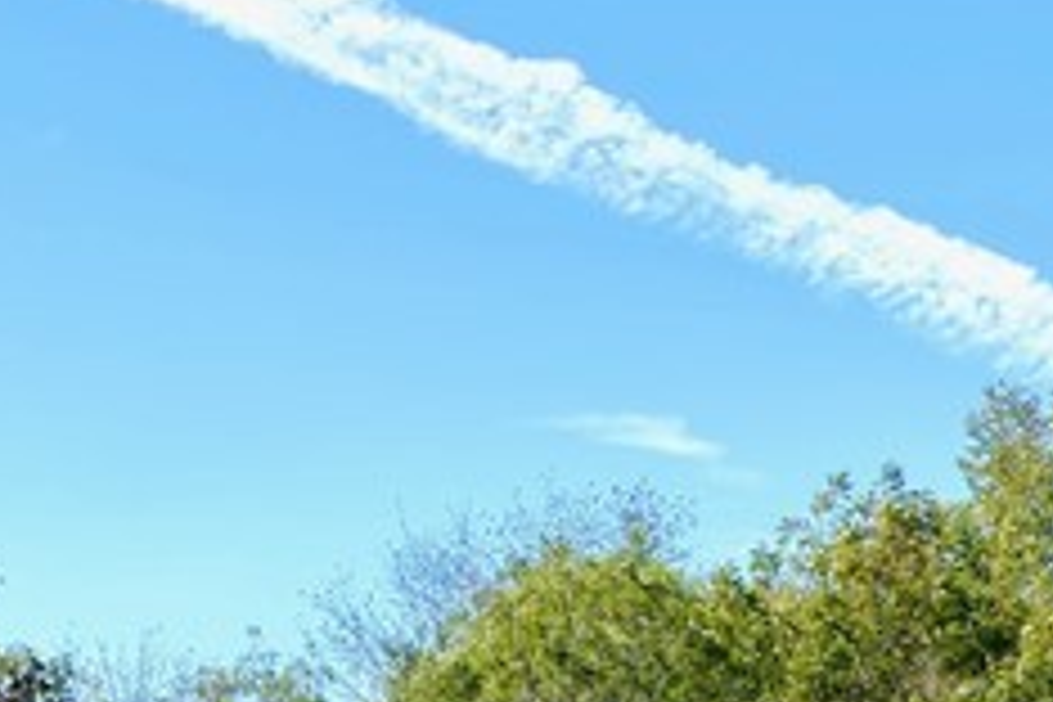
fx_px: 3802
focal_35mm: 130
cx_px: -248
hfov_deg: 15.2
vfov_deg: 9.6
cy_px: 1526
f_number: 2.8
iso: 200
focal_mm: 14.45
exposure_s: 1/800
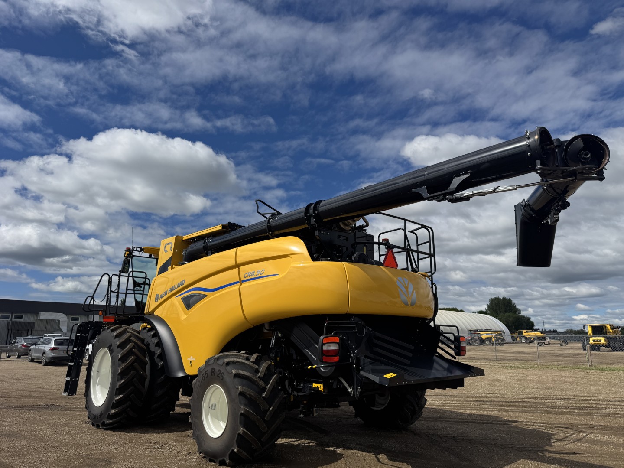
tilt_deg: +12.1
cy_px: 234
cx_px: 312
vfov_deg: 56.8
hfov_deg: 71.6
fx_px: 433
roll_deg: -0.7
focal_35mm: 24
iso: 80
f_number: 1.78
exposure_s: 1/10417
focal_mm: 6.76
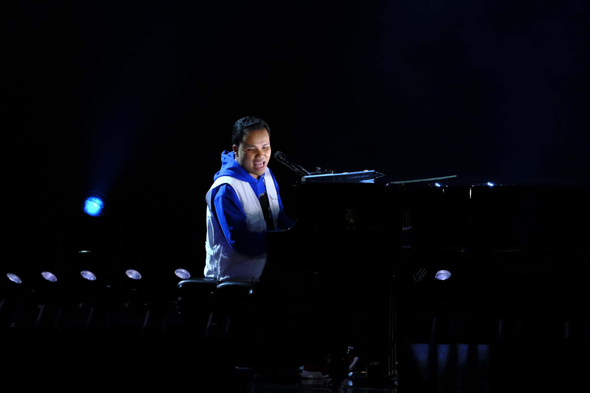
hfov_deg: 8.0
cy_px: 196
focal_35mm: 256
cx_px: 295
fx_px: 4195
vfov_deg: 5.4
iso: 6400
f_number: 5
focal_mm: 170.5
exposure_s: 1/200
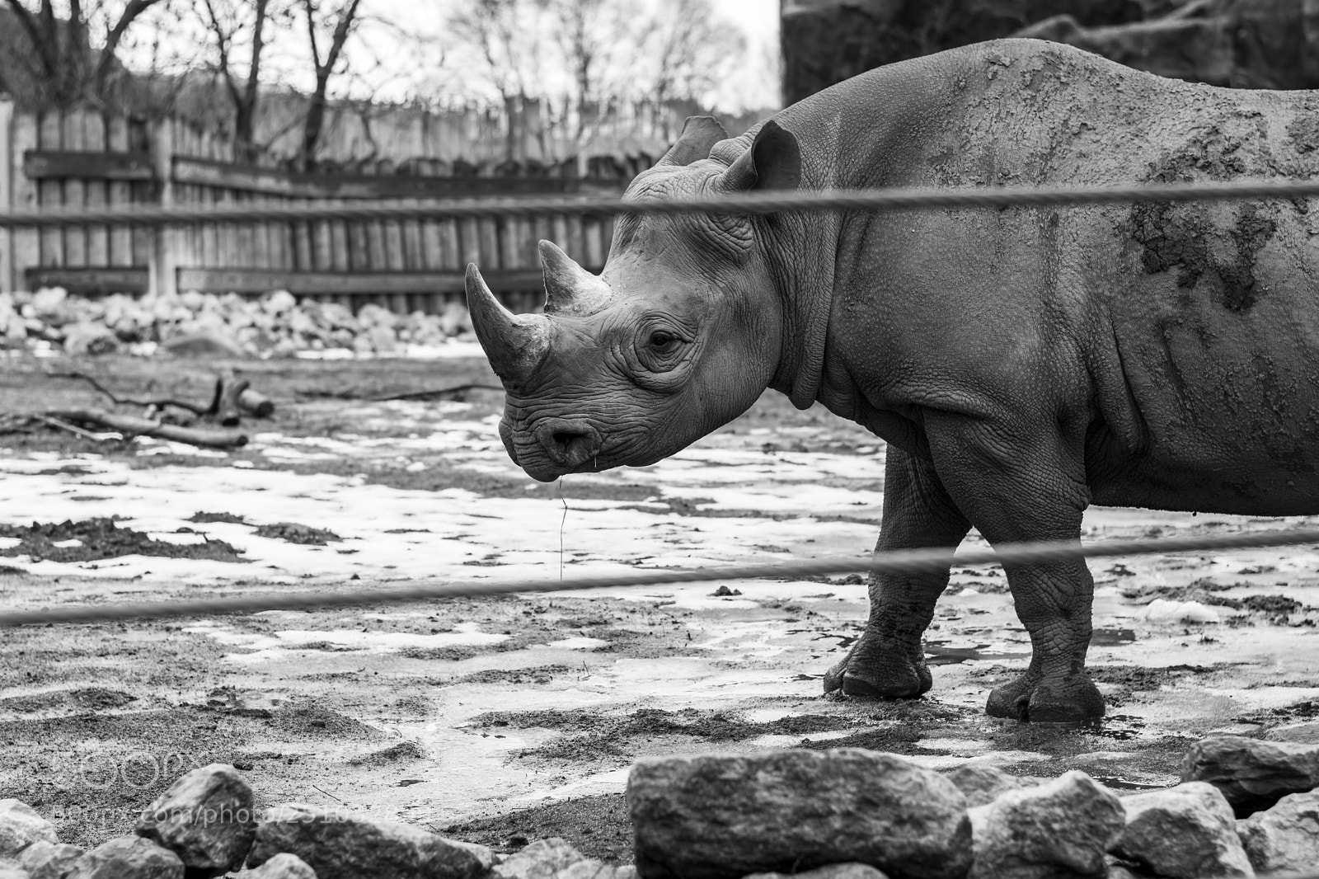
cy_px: 440
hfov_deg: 27.0
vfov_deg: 18.2
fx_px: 2747
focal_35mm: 75
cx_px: 660
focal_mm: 50
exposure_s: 1/200
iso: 100
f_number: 2.8
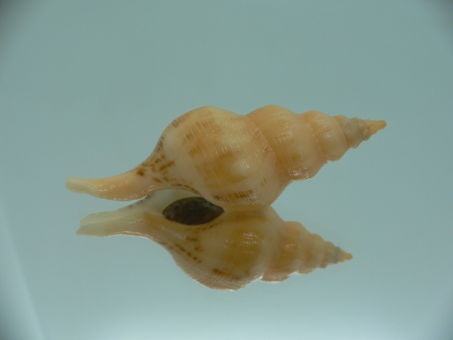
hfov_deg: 52.6
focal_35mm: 35
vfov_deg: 40.7
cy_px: 170
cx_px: 226
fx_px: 458
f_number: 2.8
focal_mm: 4.6
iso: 80
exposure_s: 1/60
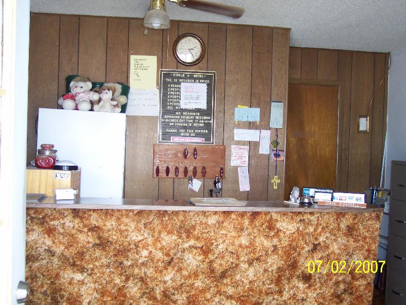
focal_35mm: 38
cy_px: 152
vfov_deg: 37.7
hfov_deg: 49.0
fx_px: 446
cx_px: 203
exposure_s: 1/45
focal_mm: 8
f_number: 2.8
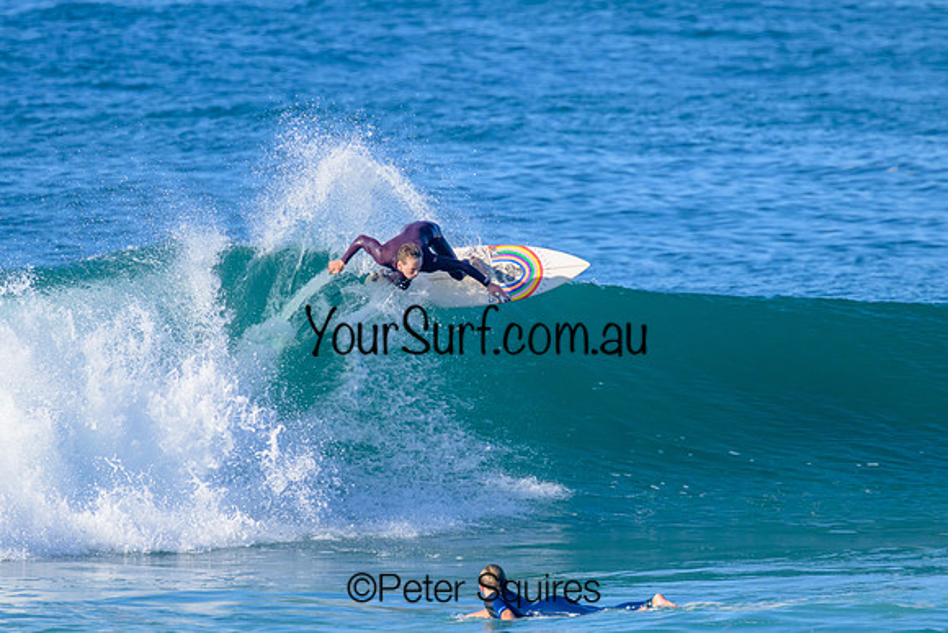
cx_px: 474
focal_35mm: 824
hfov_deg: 2.5
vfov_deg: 1.7
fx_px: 21705
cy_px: 316
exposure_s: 1/2000
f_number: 11
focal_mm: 800
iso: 2000
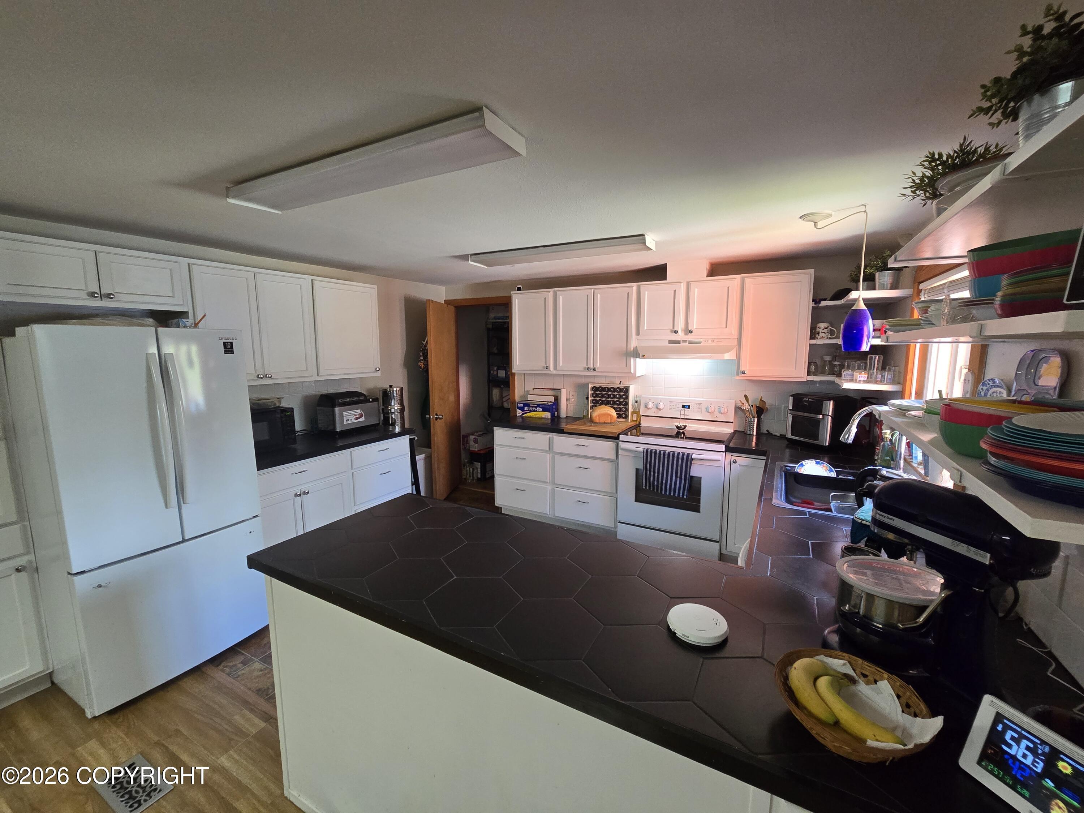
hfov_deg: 106.2
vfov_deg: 89.9
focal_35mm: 13
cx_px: 542
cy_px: 406
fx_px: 407
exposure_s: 1/60
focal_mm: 2.2
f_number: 2.2
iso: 250
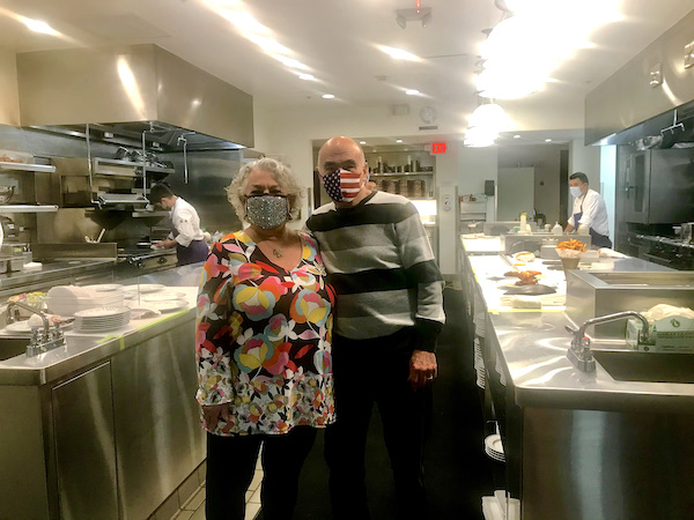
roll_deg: +2.4
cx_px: 347
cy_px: 260
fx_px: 561
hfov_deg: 63.4
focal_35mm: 28
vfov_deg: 49.7
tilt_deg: -4.0
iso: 40
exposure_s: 1/30
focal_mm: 3.99
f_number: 1.8
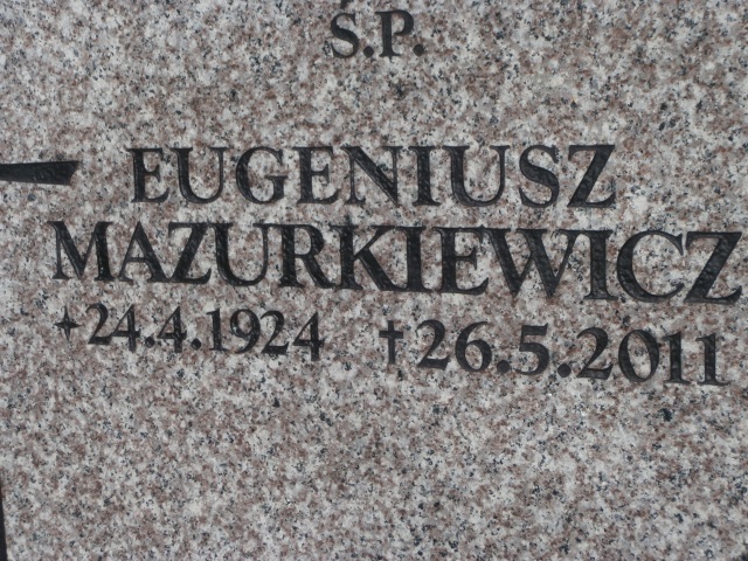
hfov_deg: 28.6
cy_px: 280
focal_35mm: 68
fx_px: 1469
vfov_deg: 21.6
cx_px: 374
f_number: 4.7
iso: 100
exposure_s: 1/1000
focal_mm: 12.1
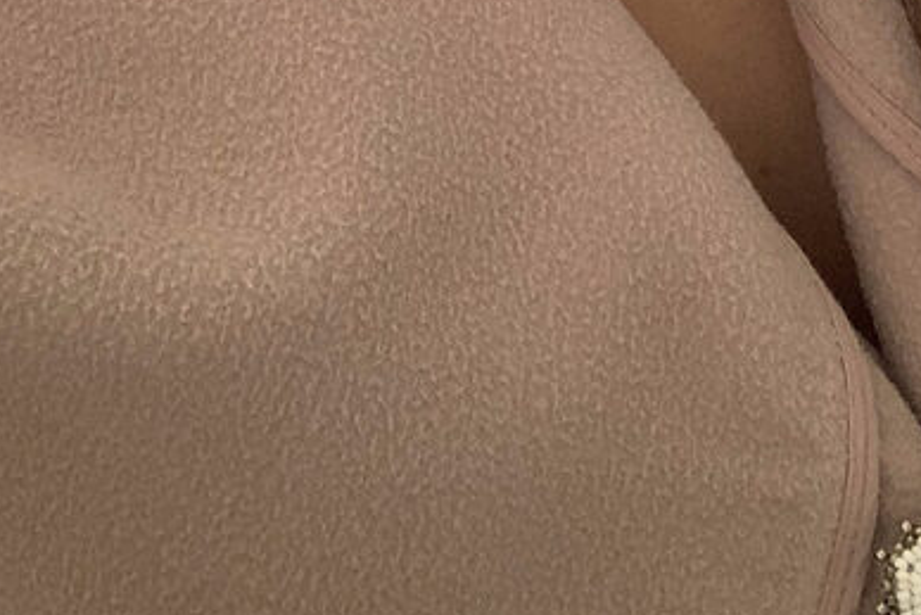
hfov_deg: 19.8
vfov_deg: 11.6
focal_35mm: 103
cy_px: -700
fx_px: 2636
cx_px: 574
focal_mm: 2.87
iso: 100
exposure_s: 1/60
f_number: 2.2
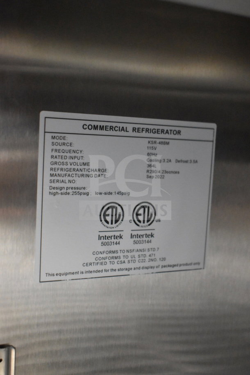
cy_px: 188
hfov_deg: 29.9
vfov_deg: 43.6
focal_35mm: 45
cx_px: 125
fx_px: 469
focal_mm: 30
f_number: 4.2
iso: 6400
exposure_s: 1/50
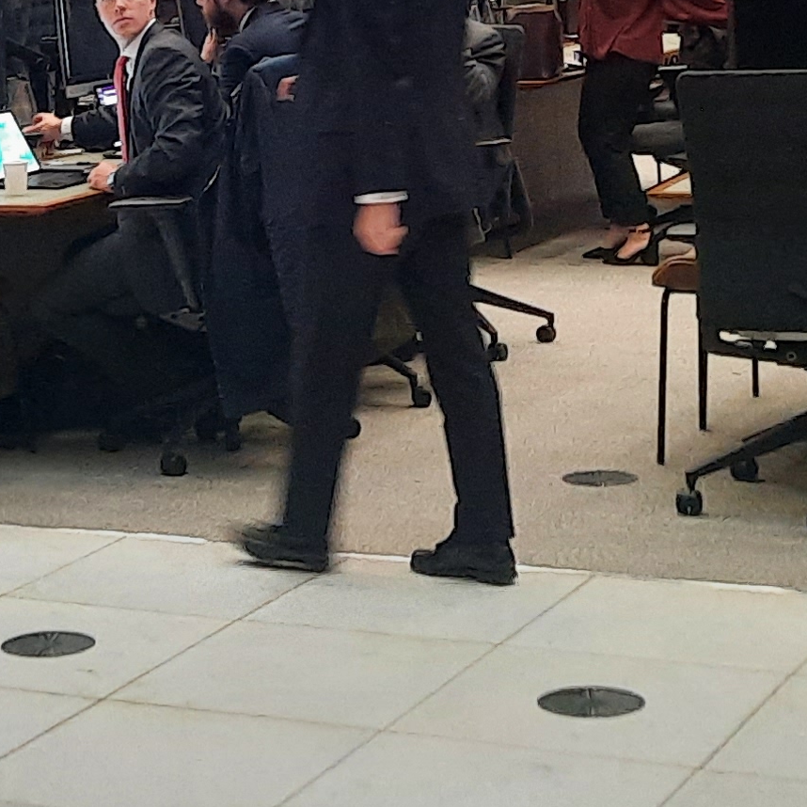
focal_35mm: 103
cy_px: -321
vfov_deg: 15.8
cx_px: -13
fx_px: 2717
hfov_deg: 16.5
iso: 320
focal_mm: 4.6
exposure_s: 1/33
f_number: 2
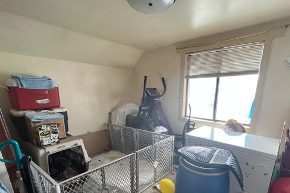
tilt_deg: -15.9
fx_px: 137
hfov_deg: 93.0
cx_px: 160
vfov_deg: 68.4
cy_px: 129
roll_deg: -0.2
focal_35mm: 17
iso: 100
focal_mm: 1.57
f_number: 1.8
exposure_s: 1/121
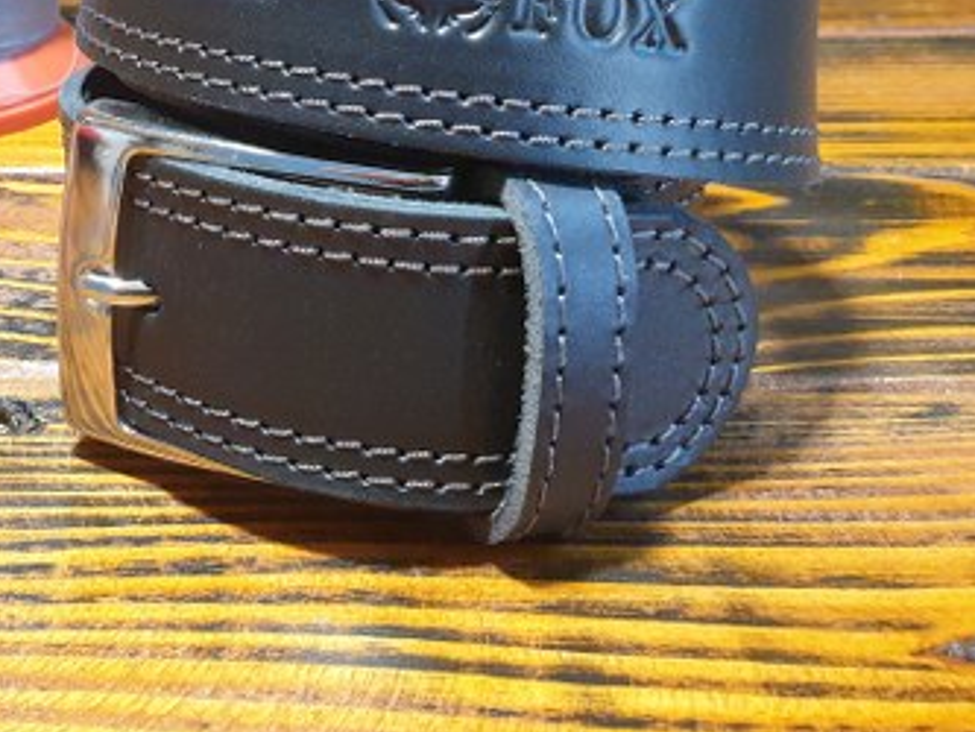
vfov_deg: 28.0
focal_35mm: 50
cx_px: 70
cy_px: 61
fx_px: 1409
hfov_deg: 35.6
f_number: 2.4
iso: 400
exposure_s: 1/50
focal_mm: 4.3
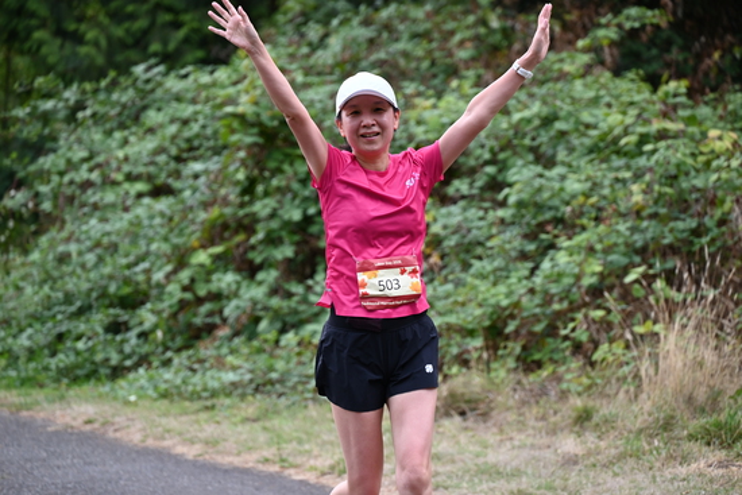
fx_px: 4123
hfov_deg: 10.3
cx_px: 371
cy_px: 248
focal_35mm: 200
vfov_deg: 6.9
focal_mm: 200
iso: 400
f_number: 6.3
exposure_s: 1/320
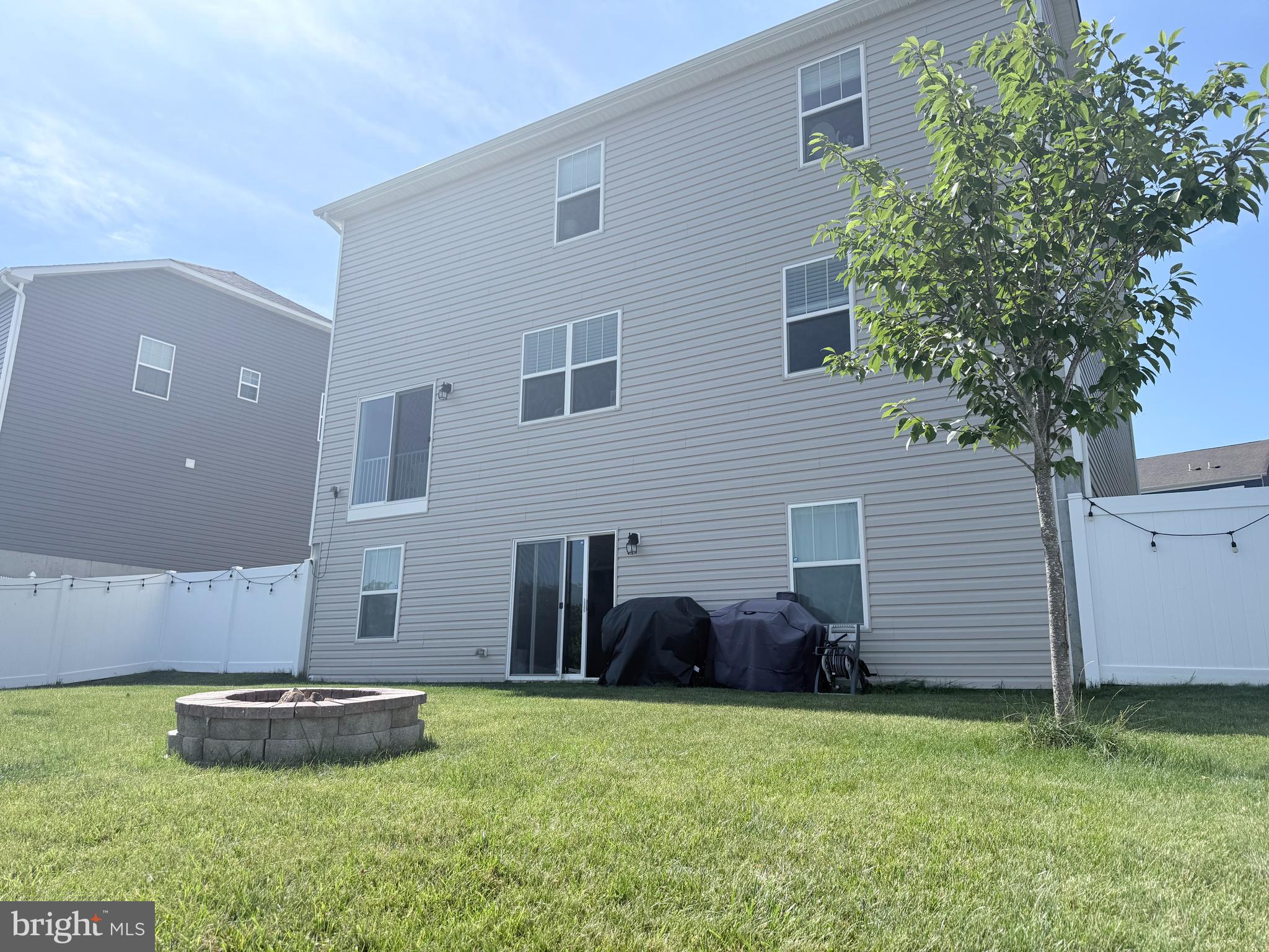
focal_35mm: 24
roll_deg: -1.4
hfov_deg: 71.6
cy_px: 476
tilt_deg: +13.3
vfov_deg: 56.8
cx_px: 634
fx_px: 880
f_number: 1.78
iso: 100
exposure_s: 1/4975
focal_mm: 6.76
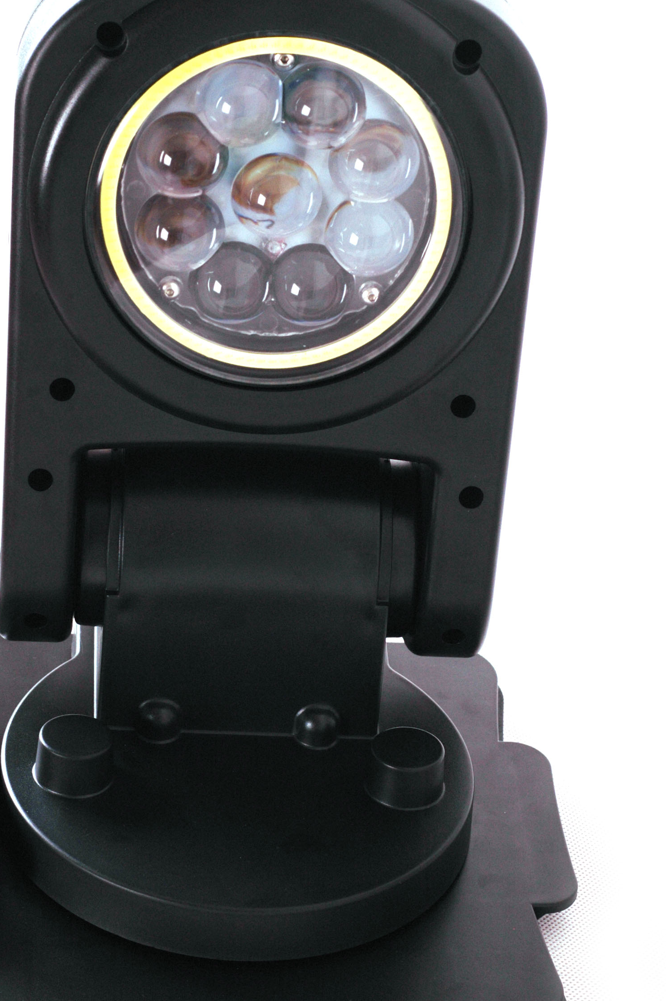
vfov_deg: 20.2
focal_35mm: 101
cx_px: 232
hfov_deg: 13.5
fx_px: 2808
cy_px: 518
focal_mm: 50
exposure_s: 1/200
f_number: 5.6
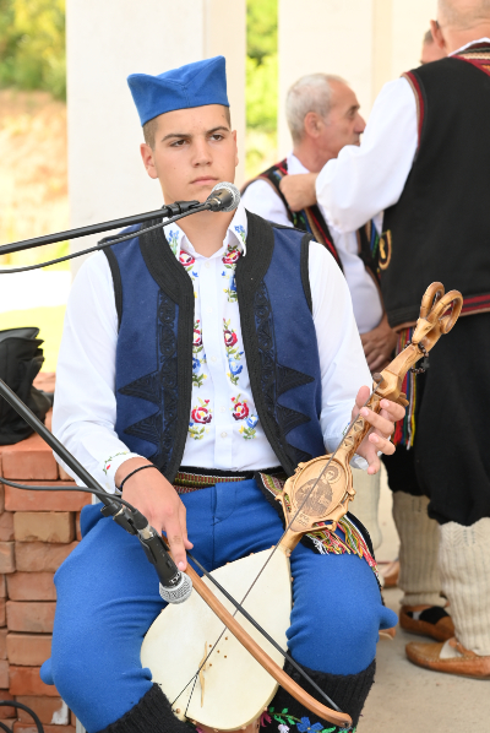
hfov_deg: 16.7
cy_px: 366
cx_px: 245
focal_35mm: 82
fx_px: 1670
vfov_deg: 24.7
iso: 320
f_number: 3.5
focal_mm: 55
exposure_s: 1/320
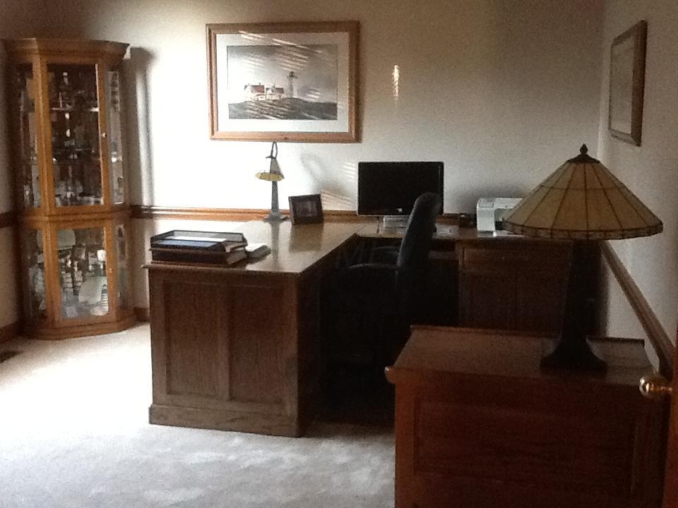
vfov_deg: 32.9
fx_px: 862
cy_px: 254
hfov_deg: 42.9
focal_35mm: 44
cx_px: 339
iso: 320
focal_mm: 2.03
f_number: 2.4
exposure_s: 1/15
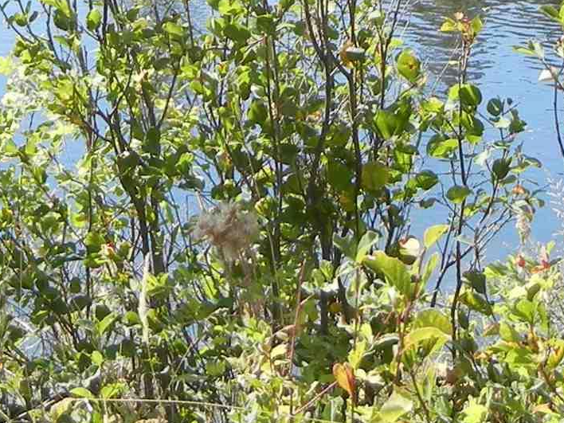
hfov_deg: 7.7
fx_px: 4171
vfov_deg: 5.7
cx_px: 117
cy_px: -402
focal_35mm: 256
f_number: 4
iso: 160
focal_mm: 10.6
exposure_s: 1/476
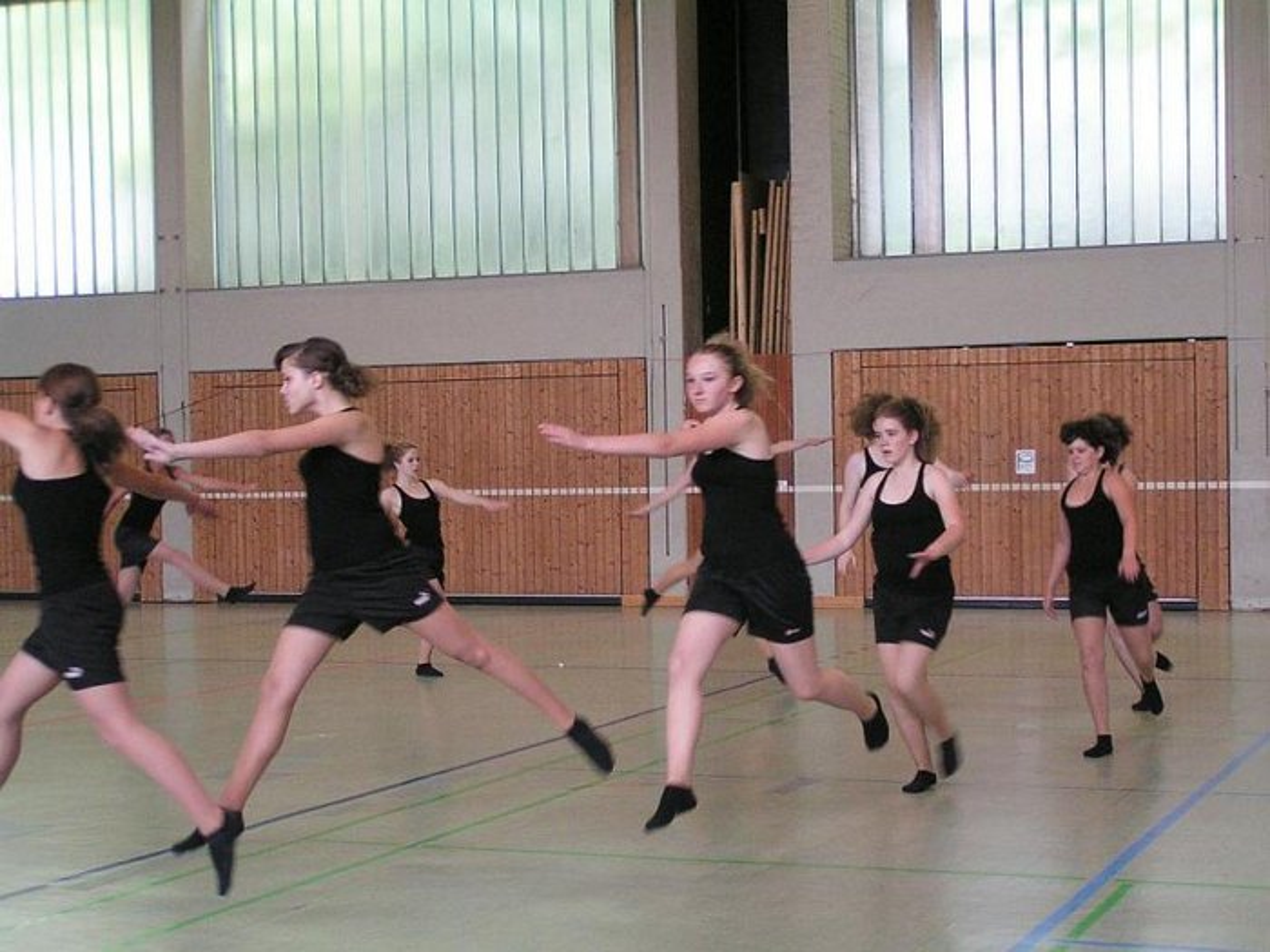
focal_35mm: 63
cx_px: 635
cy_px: 476
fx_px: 2311
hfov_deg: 30.7
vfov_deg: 23.3
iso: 160
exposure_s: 1/60
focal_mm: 9.7
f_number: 3.2
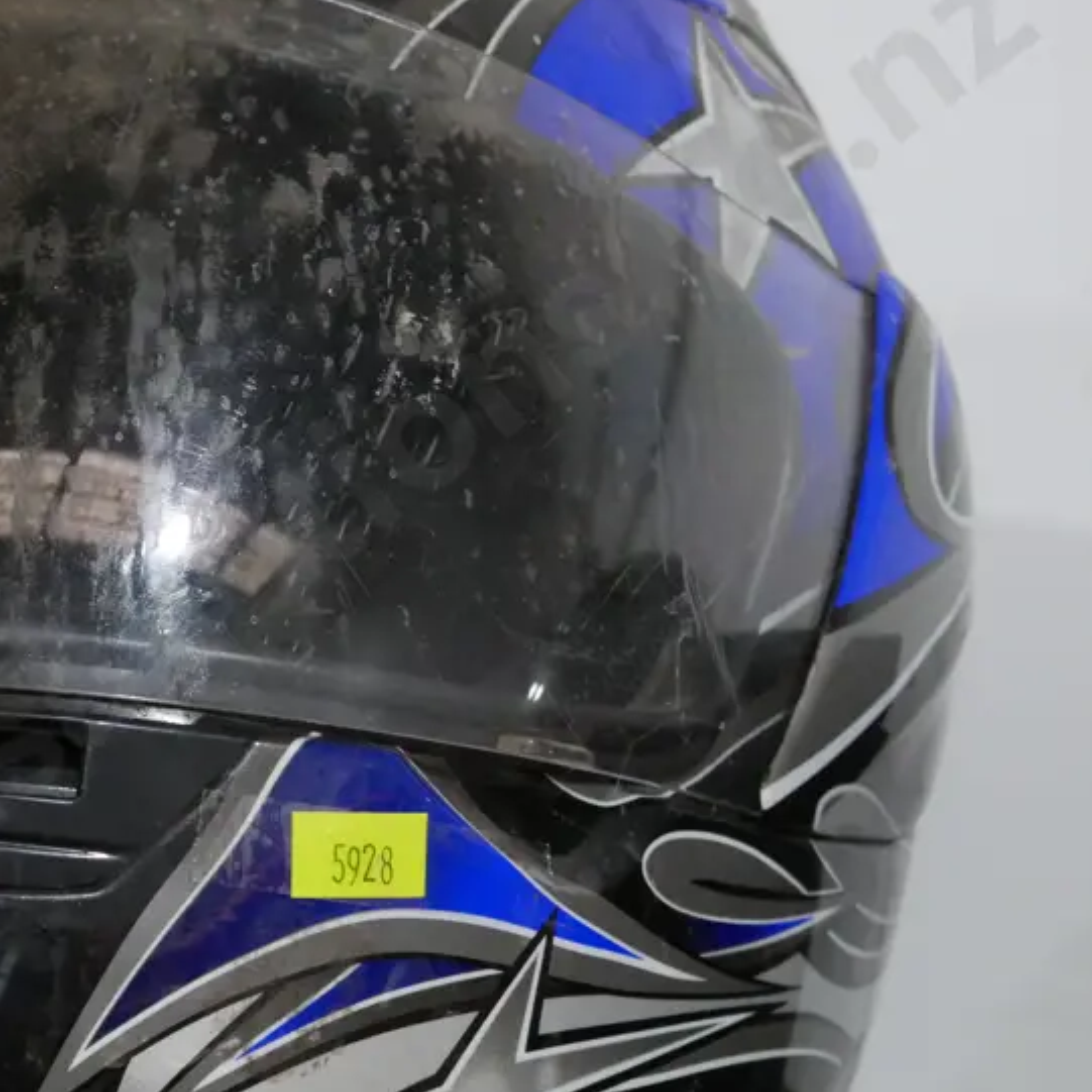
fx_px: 3105
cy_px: 621
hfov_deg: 19.7
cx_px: 186
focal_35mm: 87
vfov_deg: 19.9
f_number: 5.6
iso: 2500
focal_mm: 26
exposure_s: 1/60
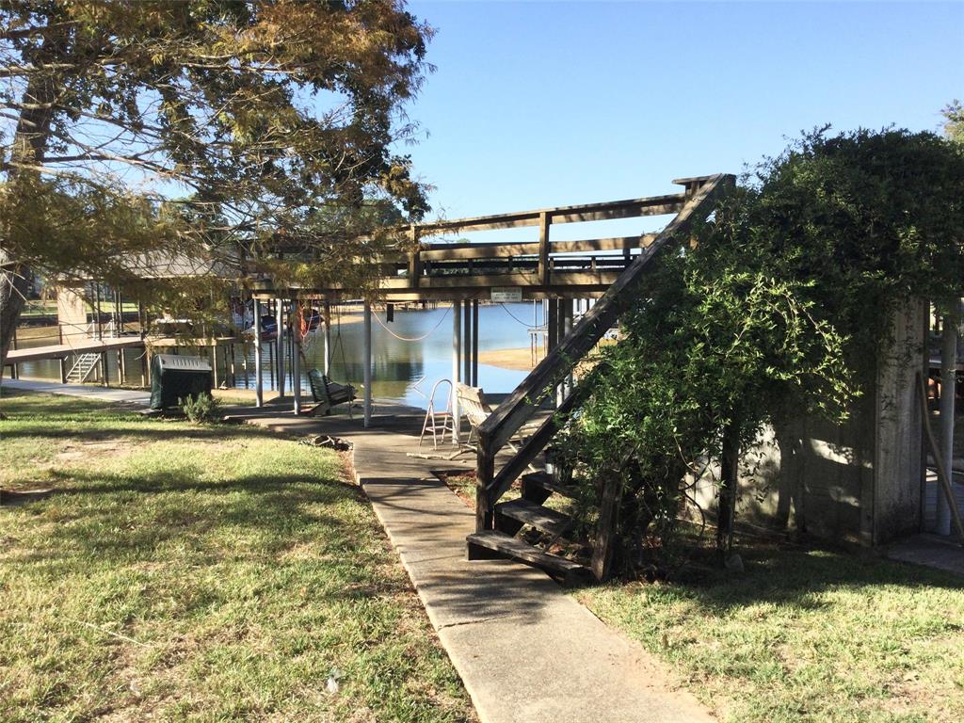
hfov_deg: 58.4
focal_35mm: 31
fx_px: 863
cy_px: 362
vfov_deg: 45.4
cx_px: 482
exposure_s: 1/799
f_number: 2.4
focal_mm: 3.3
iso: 25
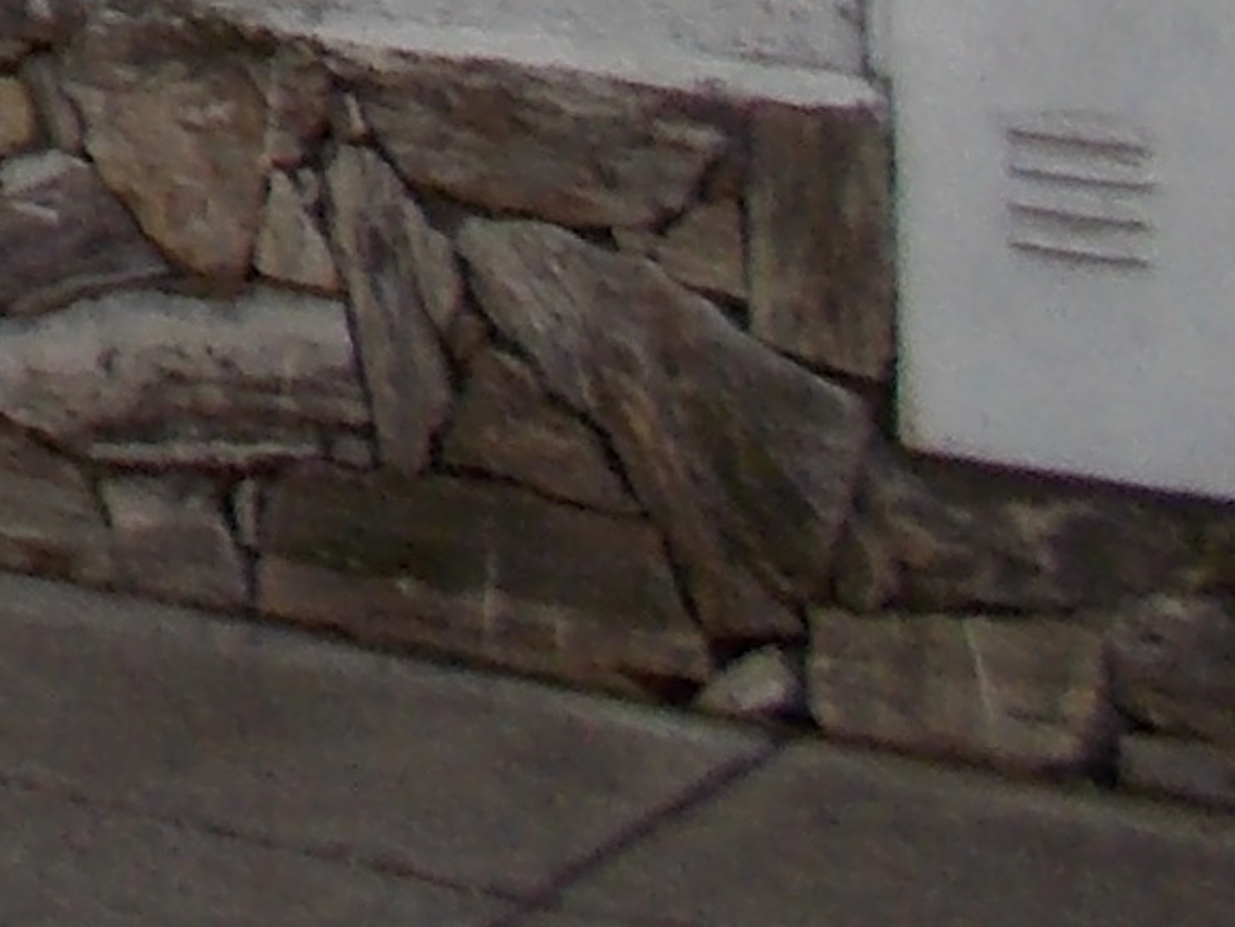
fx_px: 6532
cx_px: -1635
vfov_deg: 7.2
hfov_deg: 9.7
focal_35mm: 183
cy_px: -1927
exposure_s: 1/160
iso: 80
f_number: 3.3
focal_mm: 4.1
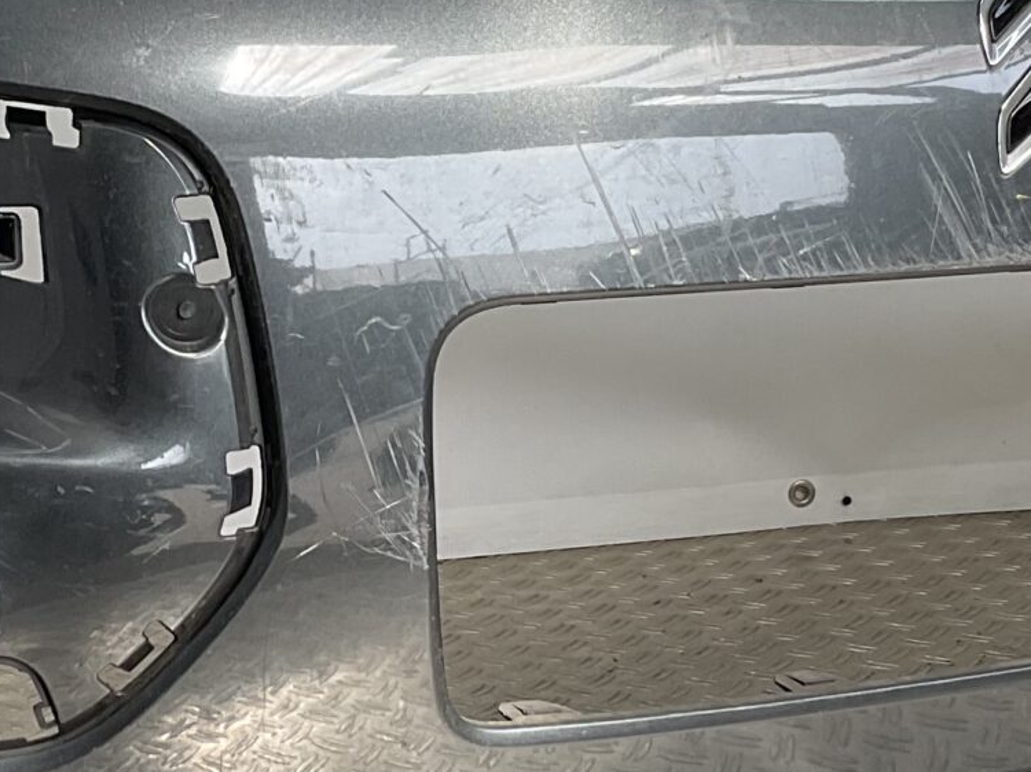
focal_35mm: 99
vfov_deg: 14.9
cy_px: 238
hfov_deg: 19.8
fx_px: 2948
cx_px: 315
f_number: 1.8
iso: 16
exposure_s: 1/268
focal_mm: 3
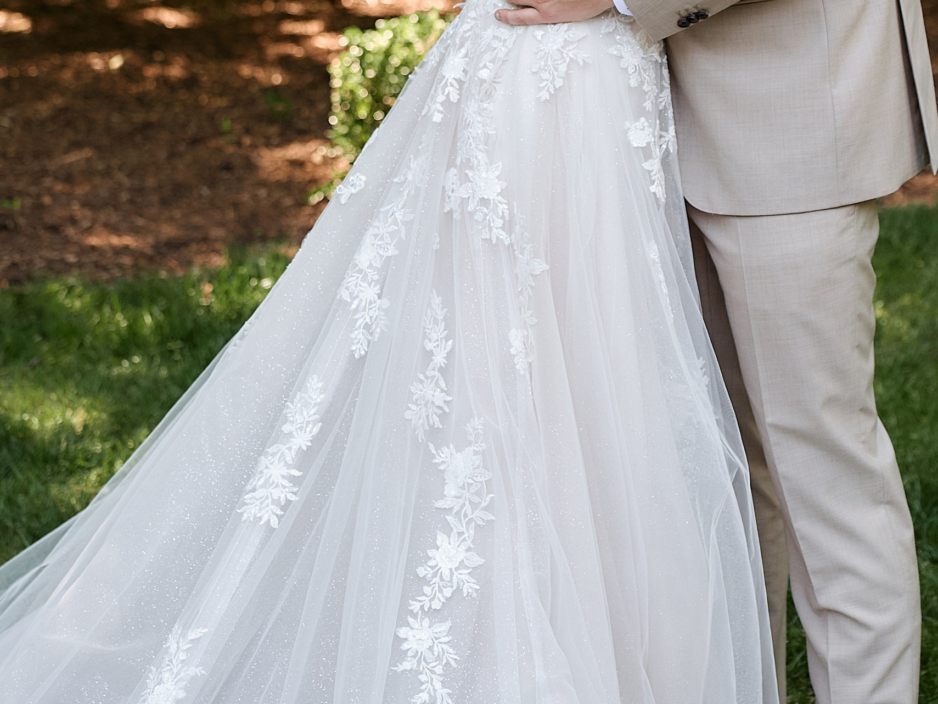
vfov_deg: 13.5
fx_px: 2927
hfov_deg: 18.2
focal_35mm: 108
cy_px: -38
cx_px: 586
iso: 500
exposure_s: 1/400
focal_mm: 50
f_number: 2.8
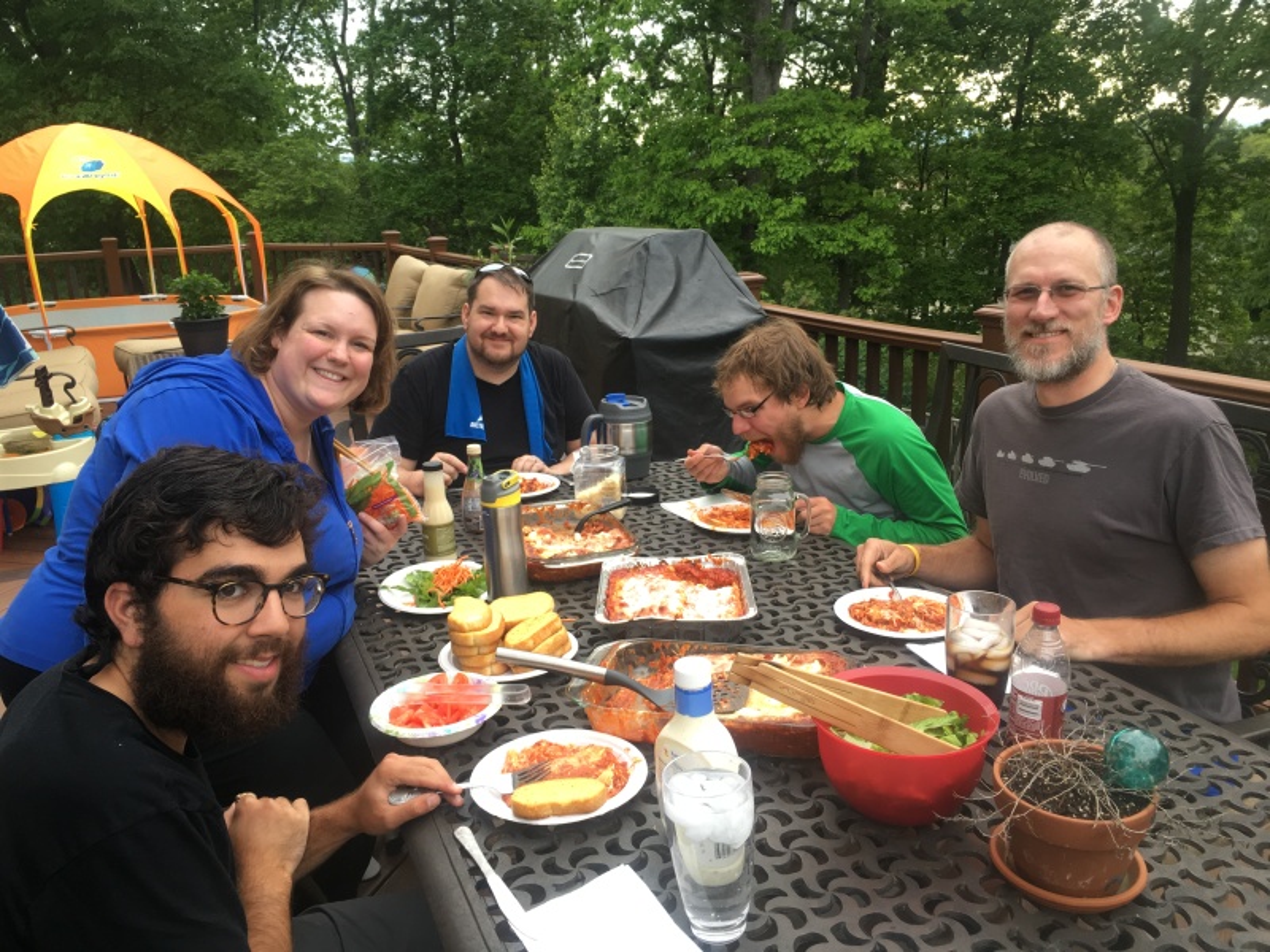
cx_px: 635
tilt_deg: -15.6
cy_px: 476
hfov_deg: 61.7
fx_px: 1064
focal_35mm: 29
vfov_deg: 48.2
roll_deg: +2.9
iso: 32
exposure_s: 1/120
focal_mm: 4.15
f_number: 2.2
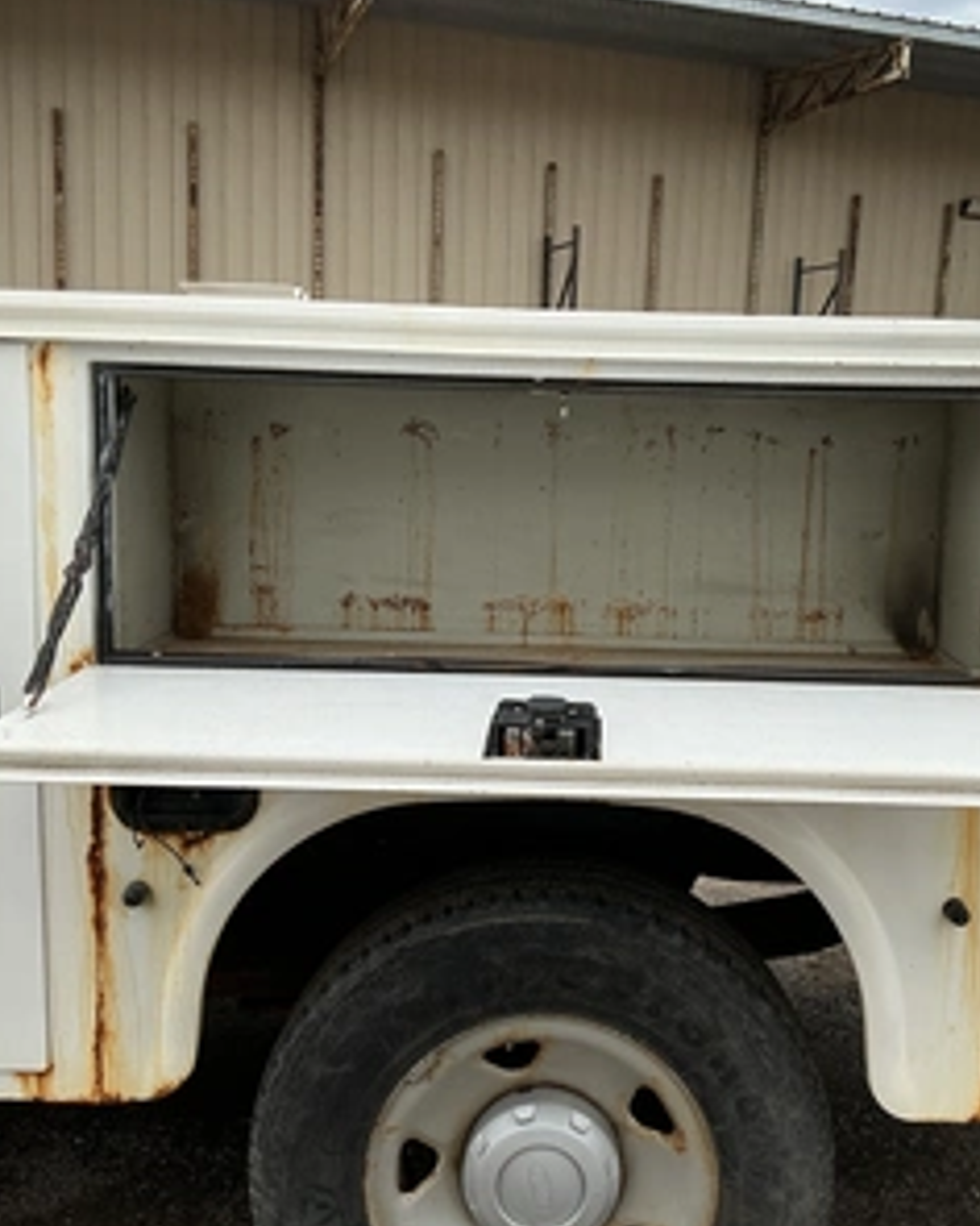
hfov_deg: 39.9
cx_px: 602
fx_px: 1341
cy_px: 615
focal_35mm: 37
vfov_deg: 49.1
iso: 25
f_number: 1.8
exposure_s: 1/842
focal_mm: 3
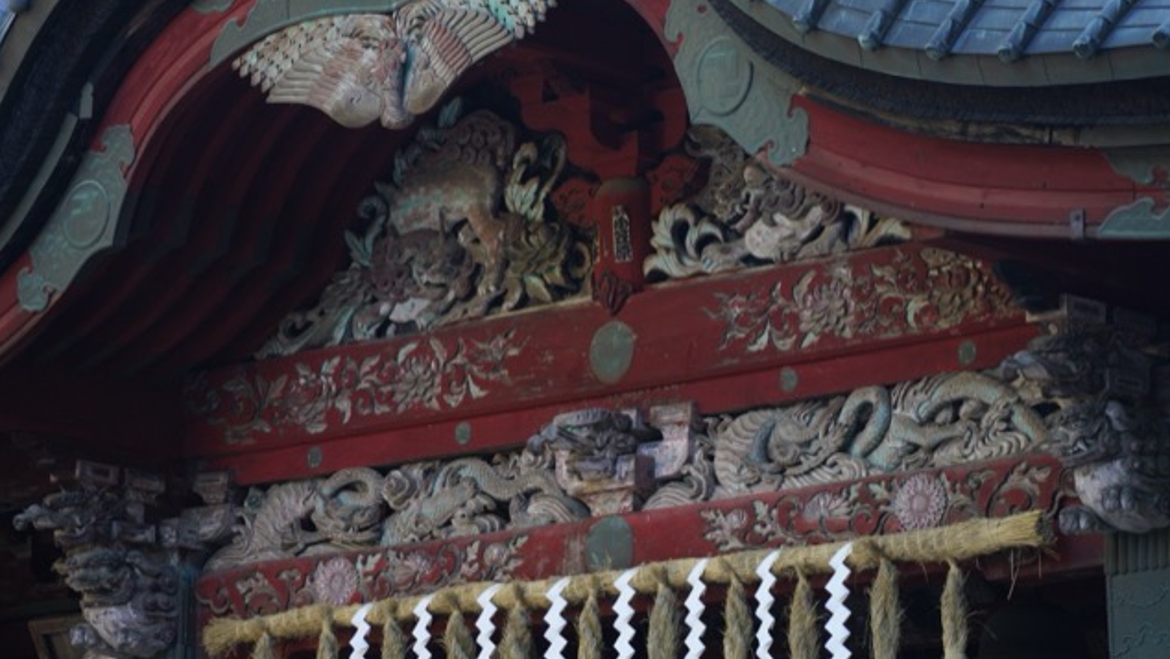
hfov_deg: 14.3
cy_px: 301
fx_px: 4655
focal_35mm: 150
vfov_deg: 8.1
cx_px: 585
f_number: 5
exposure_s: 1/125
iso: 640
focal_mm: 142
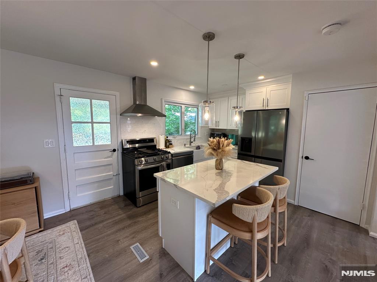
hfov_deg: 102.1
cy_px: 141
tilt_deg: -6.2
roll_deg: -1.0
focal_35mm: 14
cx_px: 188
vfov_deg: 85.7
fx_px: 152
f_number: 2.2
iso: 160
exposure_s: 1/120
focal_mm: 2.22
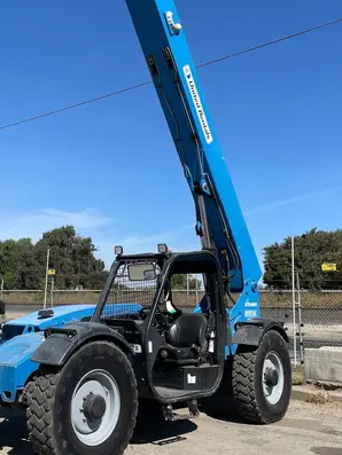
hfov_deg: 29.9
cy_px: 224
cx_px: 99
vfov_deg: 39.6
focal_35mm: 48
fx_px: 632
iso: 32
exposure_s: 1/4651
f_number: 1.6
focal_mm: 4.2
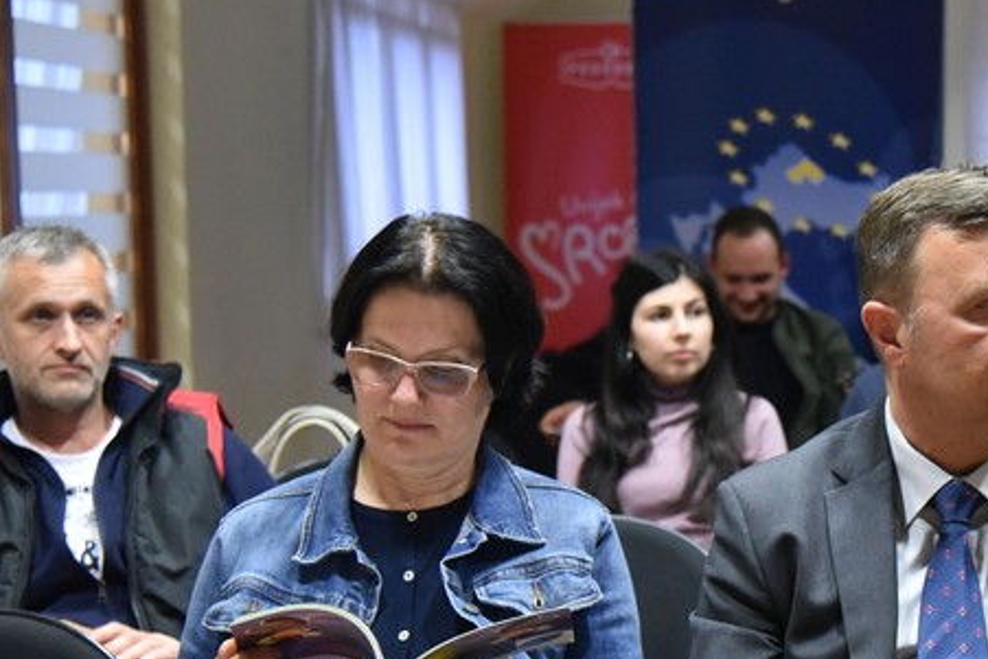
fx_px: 2498
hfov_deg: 22.1
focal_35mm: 91
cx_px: 793
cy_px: 537
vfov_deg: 14.9
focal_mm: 50
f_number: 4
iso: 8000
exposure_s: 1/250
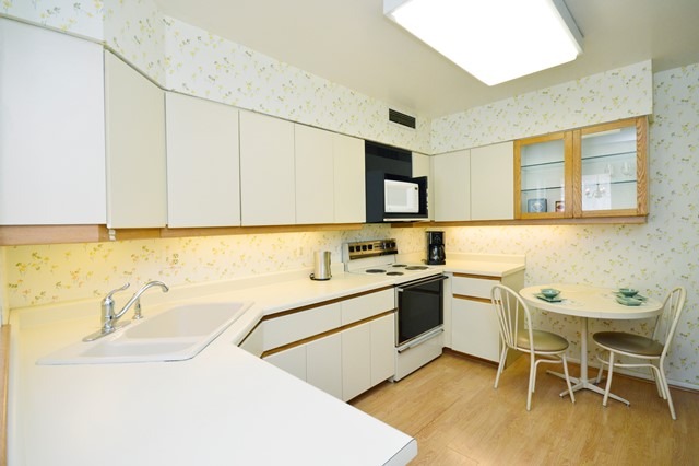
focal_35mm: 16
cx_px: 350
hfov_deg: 95.0
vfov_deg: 72.0
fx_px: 320
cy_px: 233
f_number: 8
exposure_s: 1/60
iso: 800
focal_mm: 11
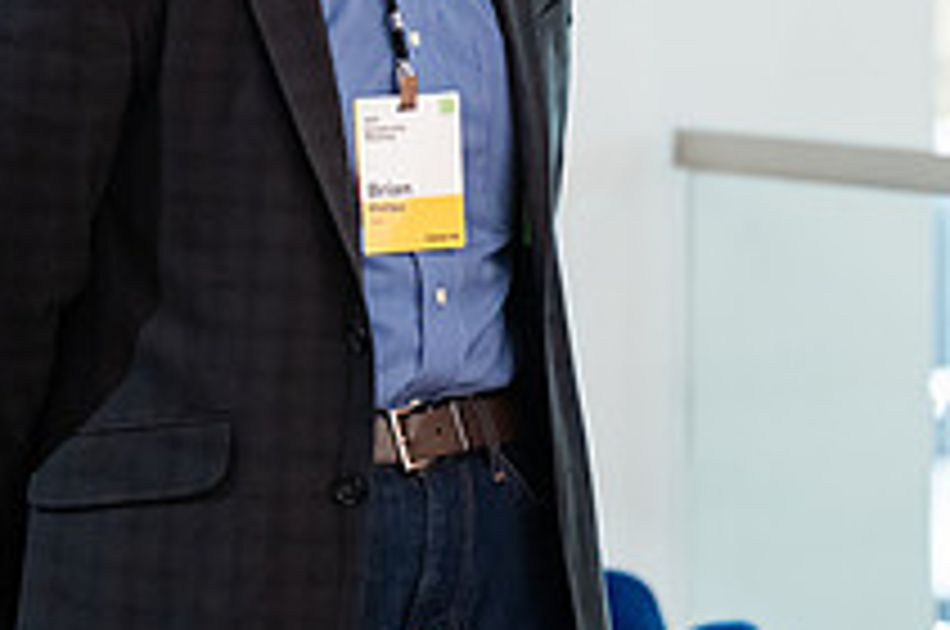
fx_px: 7588
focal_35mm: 288
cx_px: 419
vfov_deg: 4.7
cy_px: -135
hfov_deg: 7.2
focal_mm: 104
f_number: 3.2
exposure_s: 1/160
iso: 2500
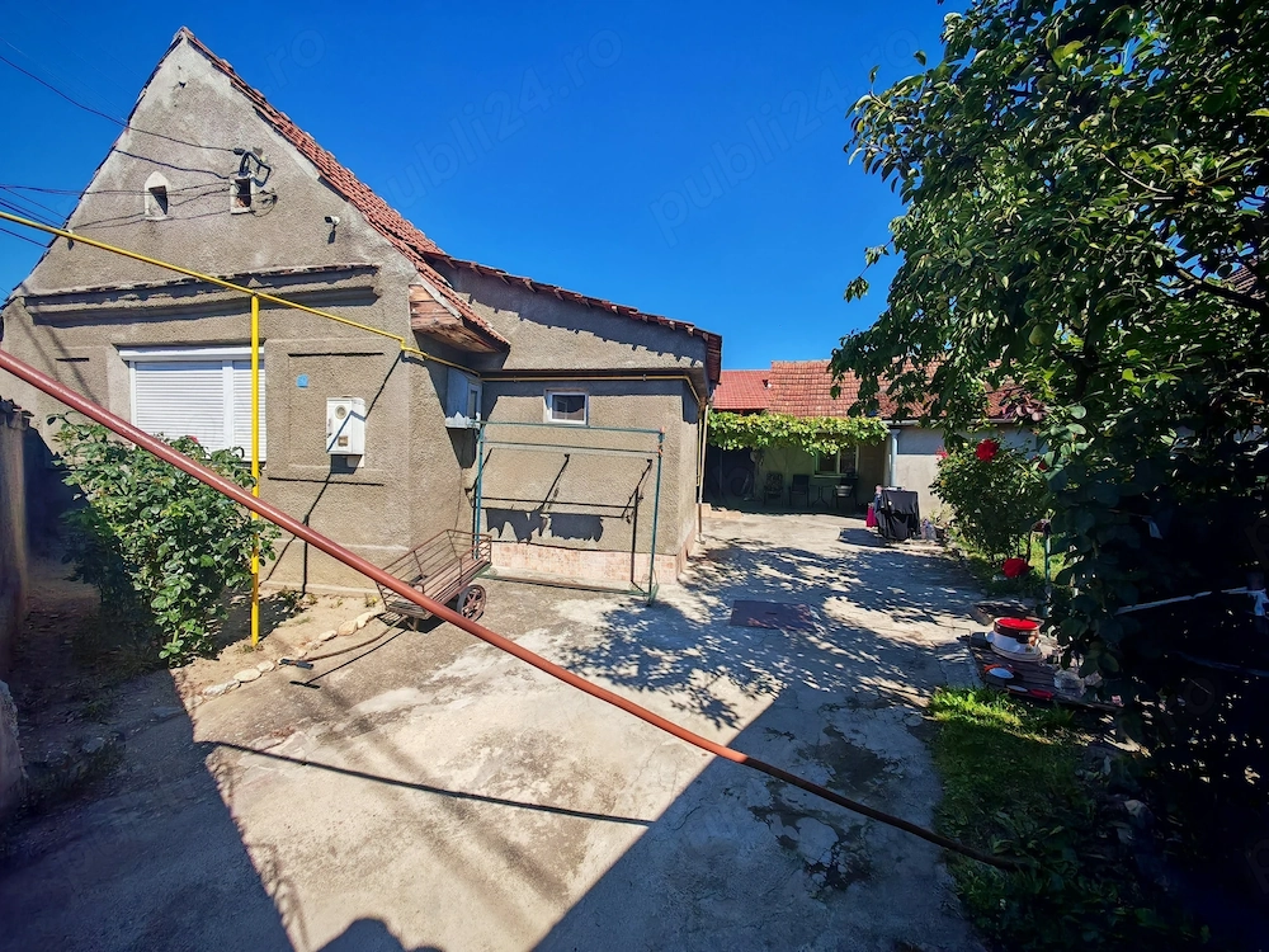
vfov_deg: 89.9
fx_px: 477
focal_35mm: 13
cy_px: 476
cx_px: 634
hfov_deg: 106.2
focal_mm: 1.82
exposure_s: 1/650
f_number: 2
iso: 50
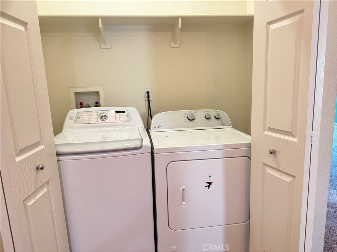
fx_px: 234
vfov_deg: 56.8
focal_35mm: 24
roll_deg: +1.8
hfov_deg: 71.6
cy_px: 126
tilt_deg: -10.1
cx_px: 168
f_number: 1.78
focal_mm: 6.76
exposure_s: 1/60
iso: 200
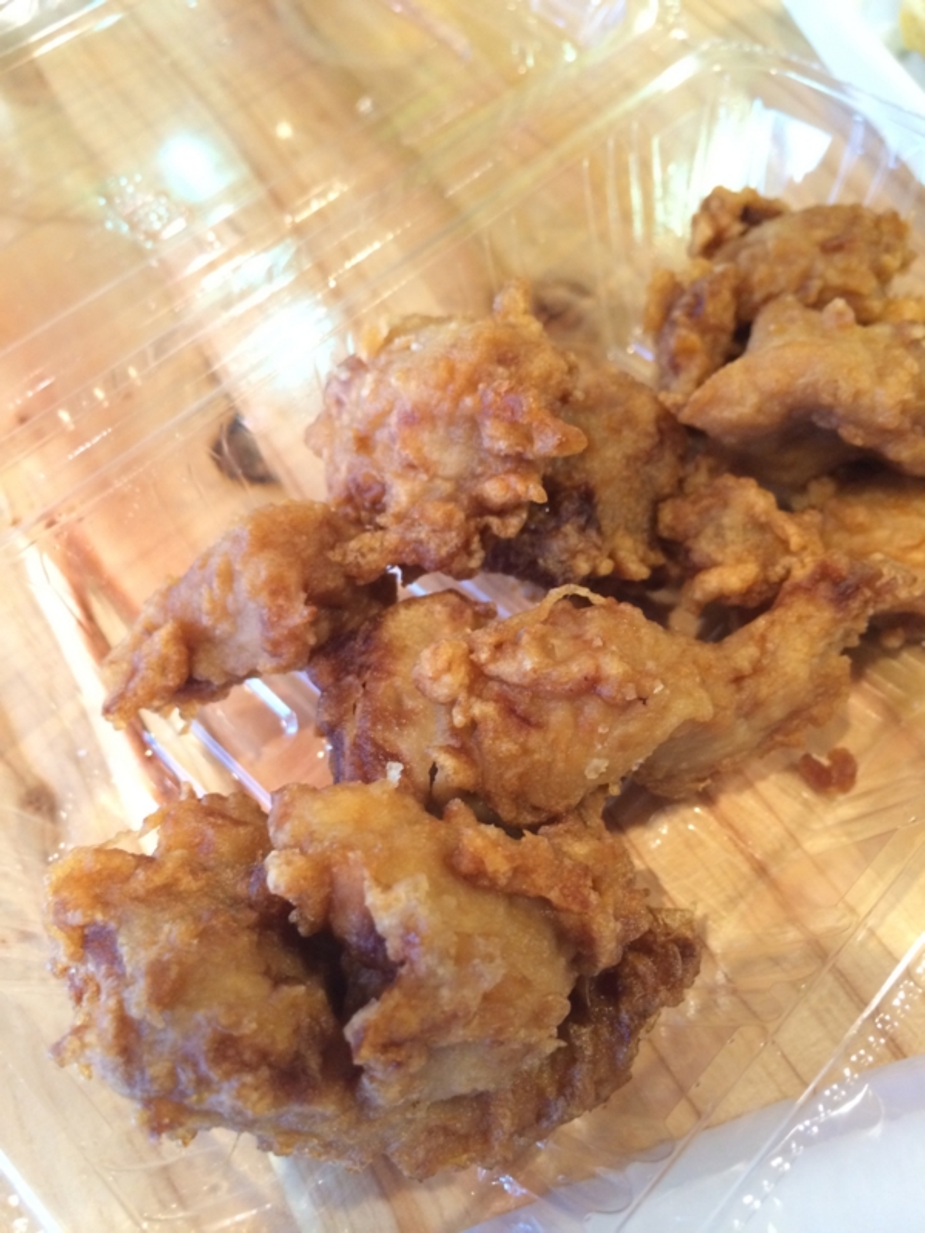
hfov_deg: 46.8
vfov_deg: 60.0
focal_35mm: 30
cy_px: 616
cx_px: 462
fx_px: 1069
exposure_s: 1/30
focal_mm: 4.12
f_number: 2.2
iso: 200
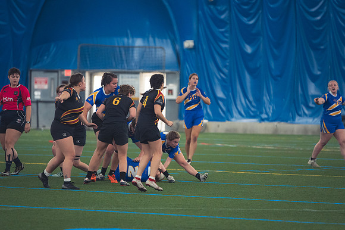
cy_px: 115
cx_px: 172
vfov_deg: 4.6
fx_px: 2873
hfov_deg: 6.9
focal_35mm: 300
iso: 2800
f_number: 2.8
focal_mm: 200
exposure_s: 1/320
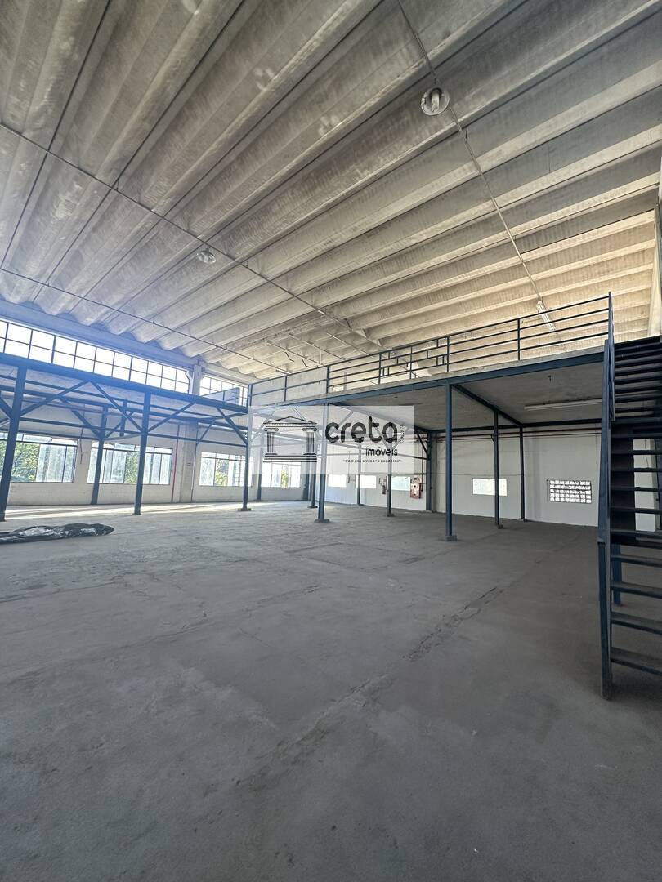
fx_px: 357
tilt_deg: +7.3
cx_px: 331
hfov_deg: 85.7
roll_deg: -3.7
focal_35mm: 14
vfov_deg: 102.1
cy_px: 441
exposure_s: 1/99
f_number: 2.2
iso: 160
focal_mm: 2.22
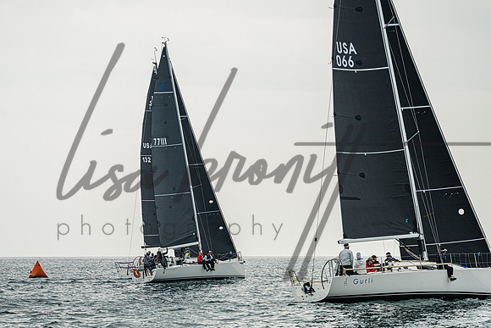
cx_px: 210
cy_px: 143
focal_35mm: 139
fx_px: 1893
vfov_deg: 9.9
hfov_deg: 14.8
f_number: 10
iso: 640
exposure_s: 1/1000
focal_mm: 120
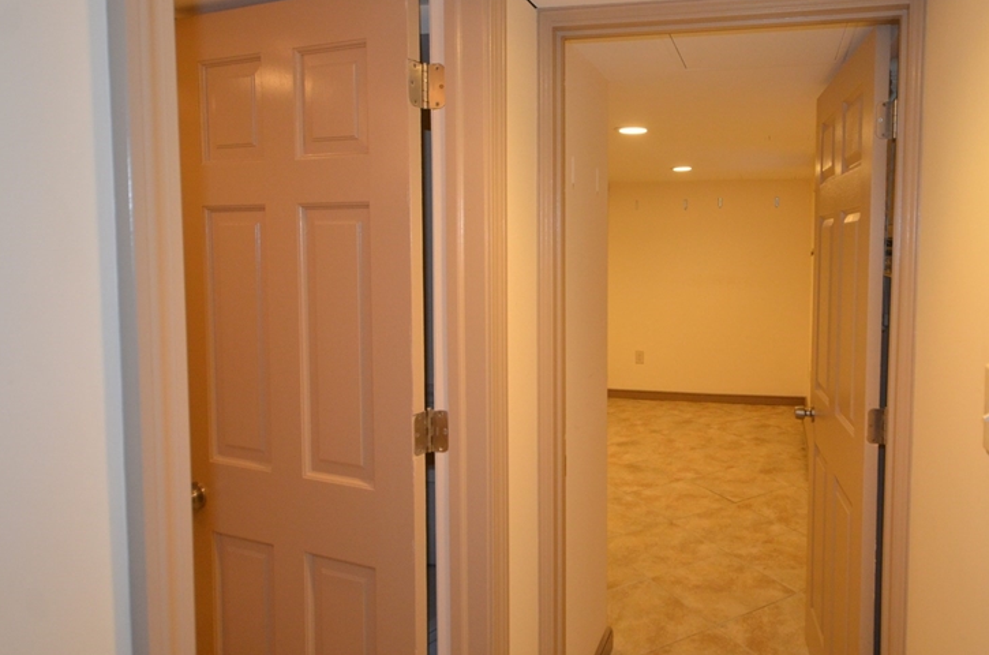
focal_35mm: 24
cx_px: 632
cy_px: 295
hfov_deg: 71.6
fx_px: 668
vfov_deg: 52.2
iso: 800
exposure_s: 1/60
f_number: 4.2
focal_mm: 11.5
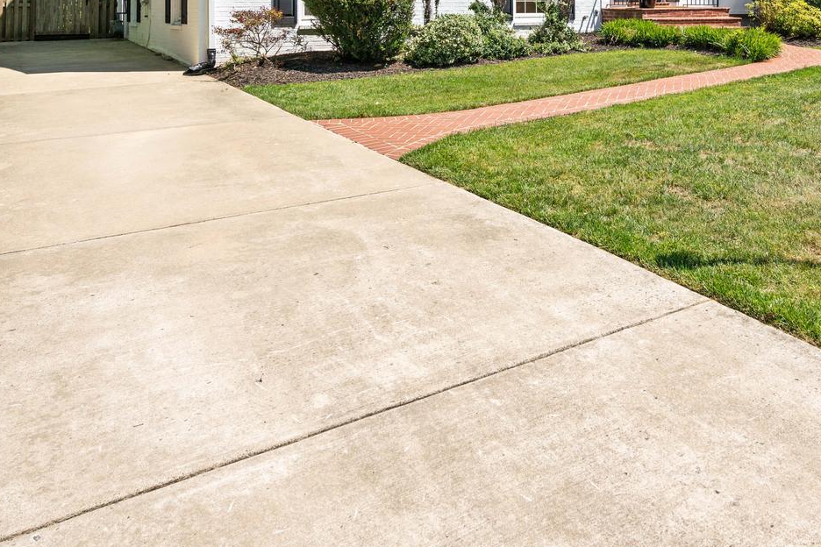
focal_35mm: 35
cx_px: 556
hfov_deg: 53.2
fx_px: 798
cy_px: -21
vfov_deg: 33.9
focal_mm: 16
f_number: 7.1
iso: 400
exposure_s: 1/200
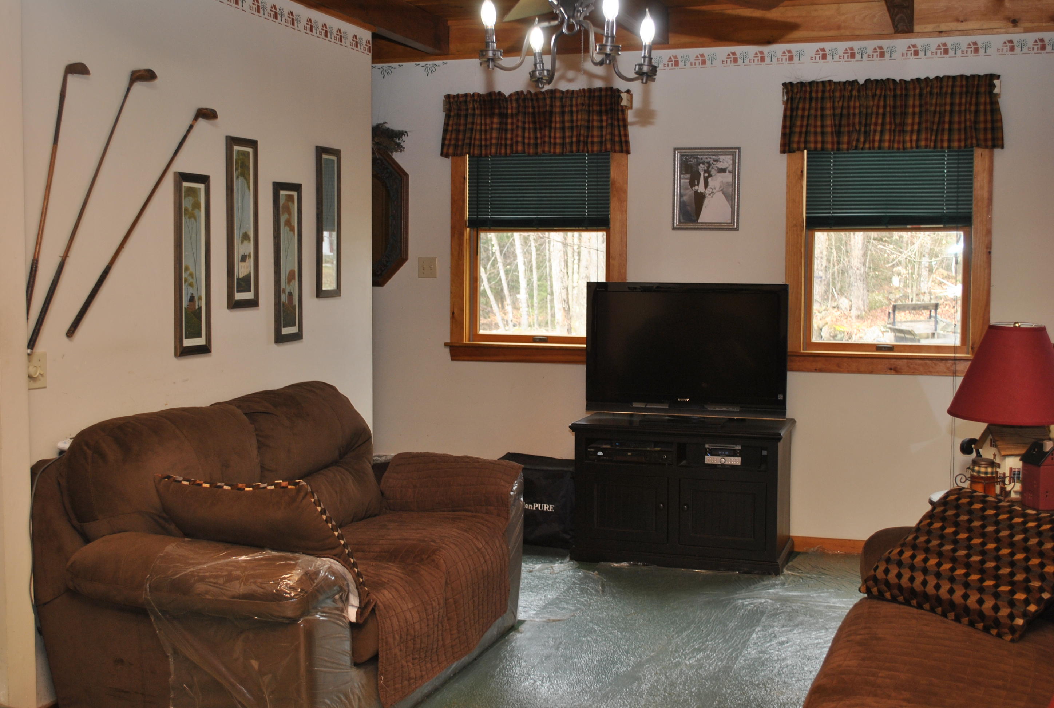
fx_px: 1232
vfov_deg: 32.0
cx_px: 527
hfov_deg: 46.3
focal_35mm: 42
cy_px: 354
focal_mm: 28
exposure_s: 1/60
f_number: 4.5
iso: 200
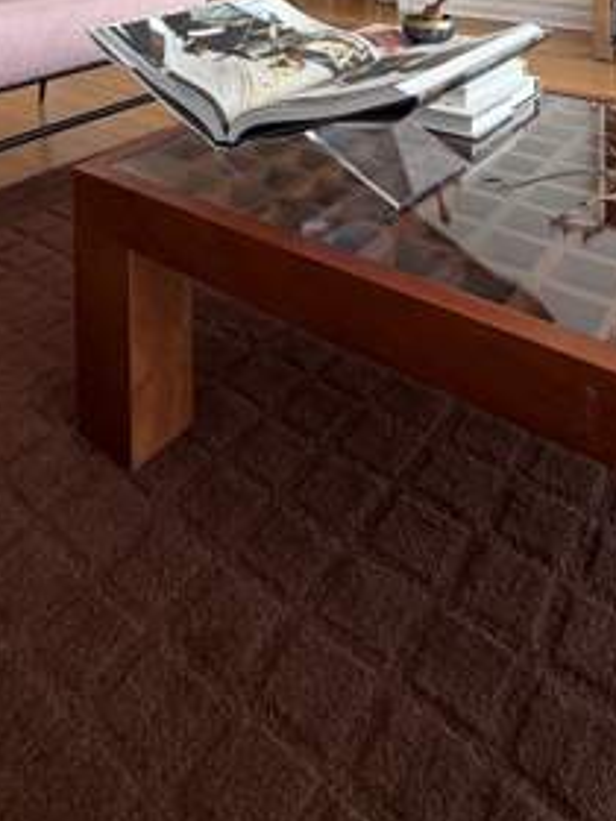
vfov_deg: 42.9
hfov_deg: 44.0
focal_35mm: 32
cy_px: -103
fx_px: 759
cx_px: 258
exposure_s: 1/120
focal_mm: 2.22
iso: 200
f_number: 2.2
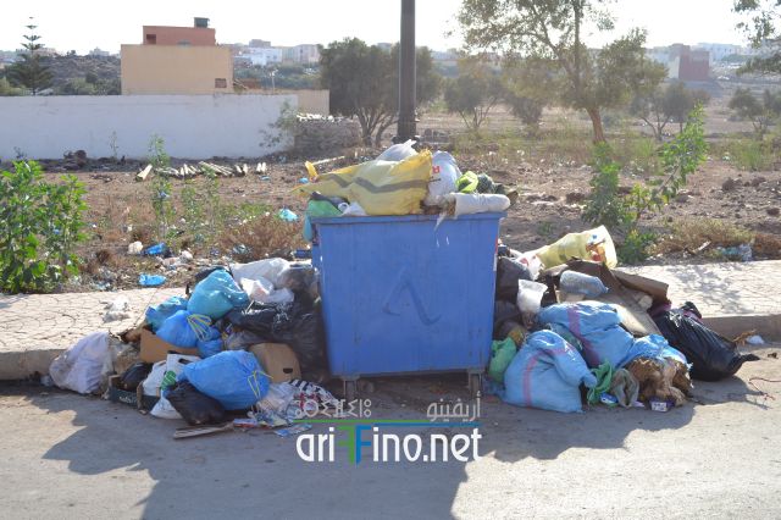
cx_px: 390
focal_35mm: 39
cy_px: 260
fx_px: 846
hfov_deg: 49.6
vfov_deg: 34.2
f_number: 7.1
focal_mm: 26
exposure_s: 1/200
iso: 100
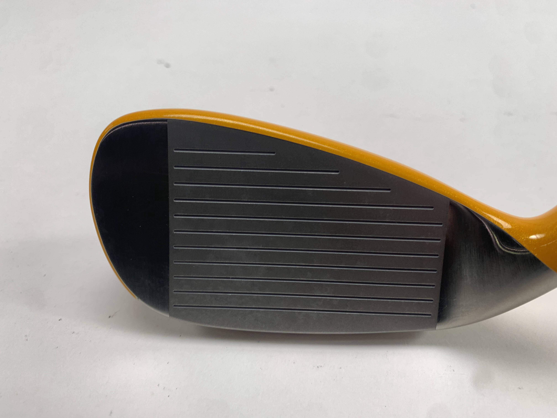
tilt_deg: -45.0
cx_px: 278
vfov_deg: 53.1
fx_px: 418
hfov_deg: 67.3
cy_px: 209
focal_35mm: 26
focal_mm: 4.25
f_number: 1.8
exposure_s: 1/120
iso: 40
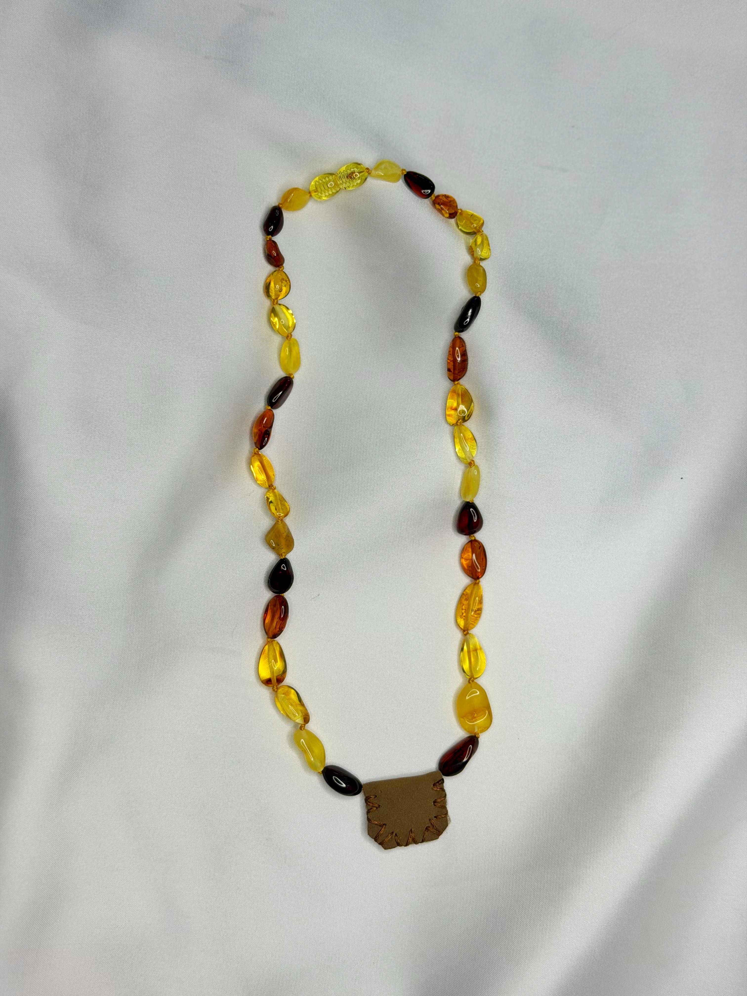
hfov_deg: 30.3
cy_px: 498
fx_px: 1381
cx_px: 374
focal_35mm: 48
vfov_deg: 39.7
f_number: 1.78
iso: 50
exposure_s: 1/100
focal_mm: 6.76
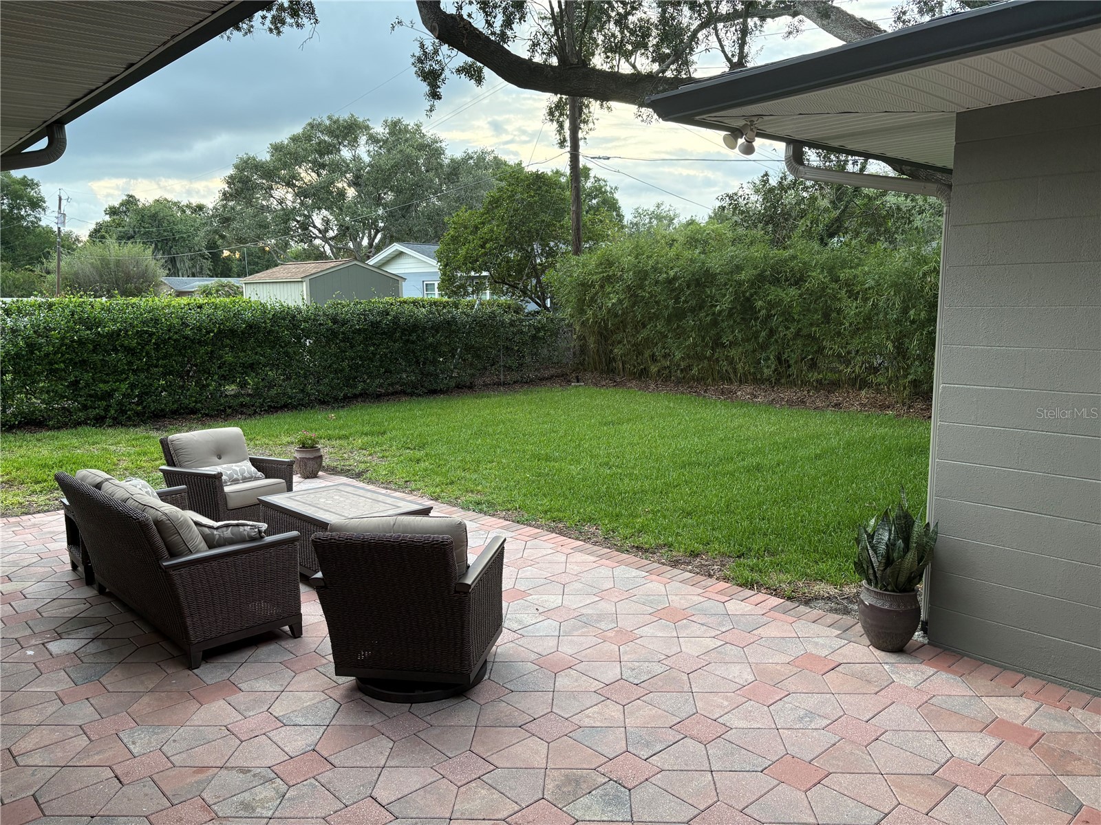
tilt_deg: -7.5
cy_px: 412
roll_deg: +0.8
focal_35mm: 26
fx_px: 827
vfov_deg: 53.1
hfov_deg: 67.3
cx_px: 550
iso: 125
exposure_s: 1/144
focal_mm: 5.96
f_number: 1.6
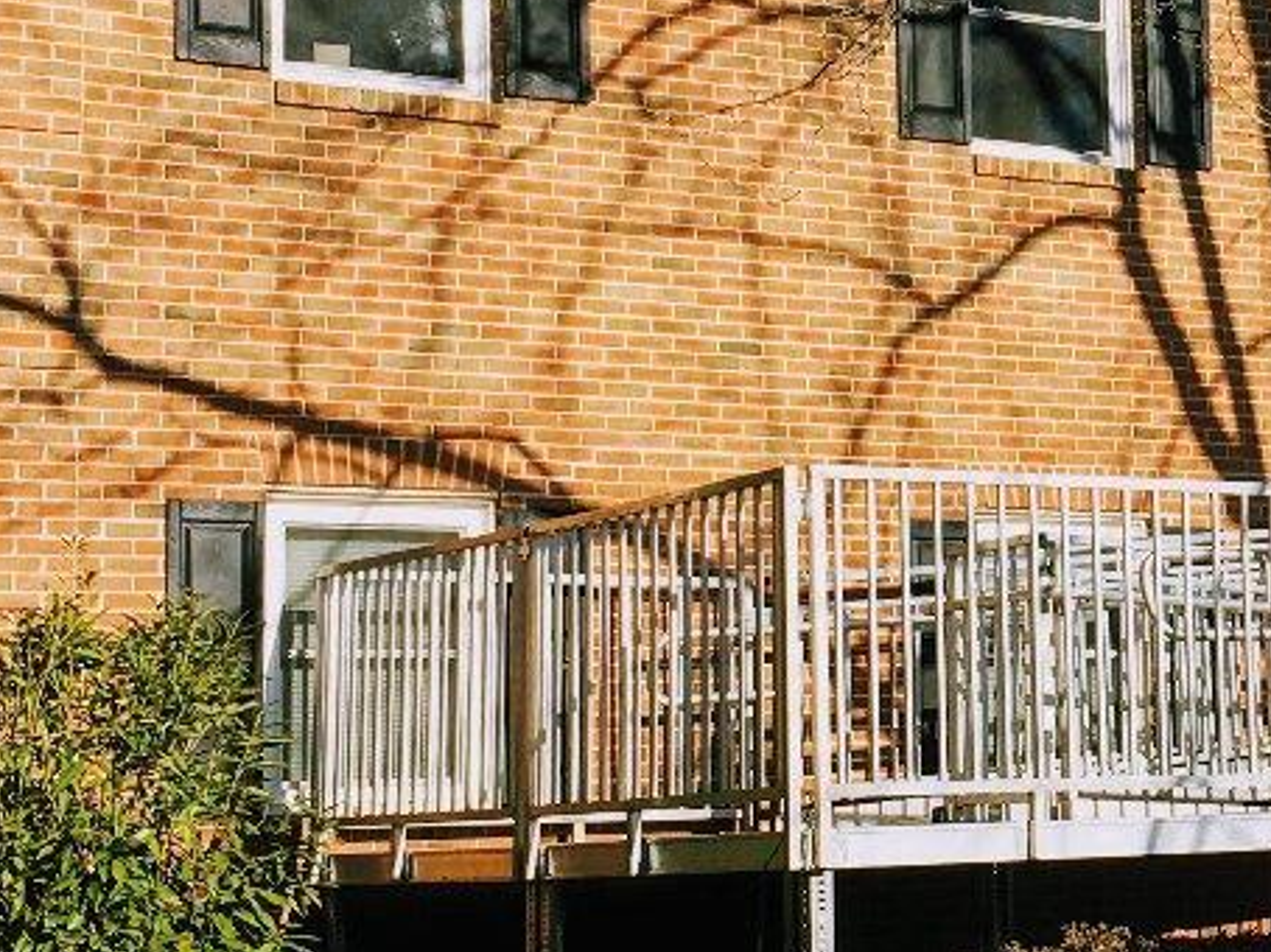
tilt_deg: +7.8
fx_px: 3376
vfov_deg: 16.0
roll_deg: +1.1
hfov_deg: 20.5
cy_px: 328
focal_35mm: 92
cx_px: 1327
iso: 25
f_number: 2.2
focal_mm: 4.15
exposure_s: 1/1374
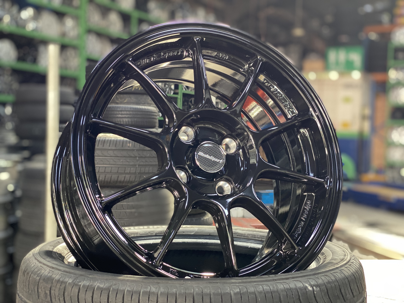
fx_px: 607
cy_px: 152
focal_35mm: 52
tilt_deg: -1.2
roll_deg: -2.0
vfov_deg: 28.0
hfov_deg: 36.8
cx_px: 202
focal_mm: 6
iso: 250
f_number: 2
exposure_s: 1/40
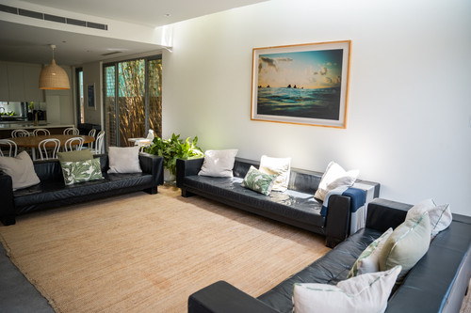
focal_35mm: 24
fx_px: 314
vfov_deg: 53.1
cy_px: 156
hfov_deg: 73.8
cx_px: 236
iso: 640
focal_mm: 24
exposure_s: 1/320
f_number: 2.8
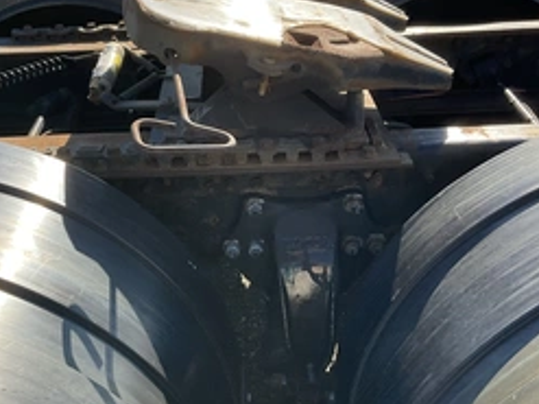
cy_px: 177
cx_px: 207
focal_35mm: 47
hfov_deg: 40.2
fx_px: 731
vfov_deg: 30.8
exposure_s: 1/666
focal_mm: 3
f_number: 1.8
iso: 25
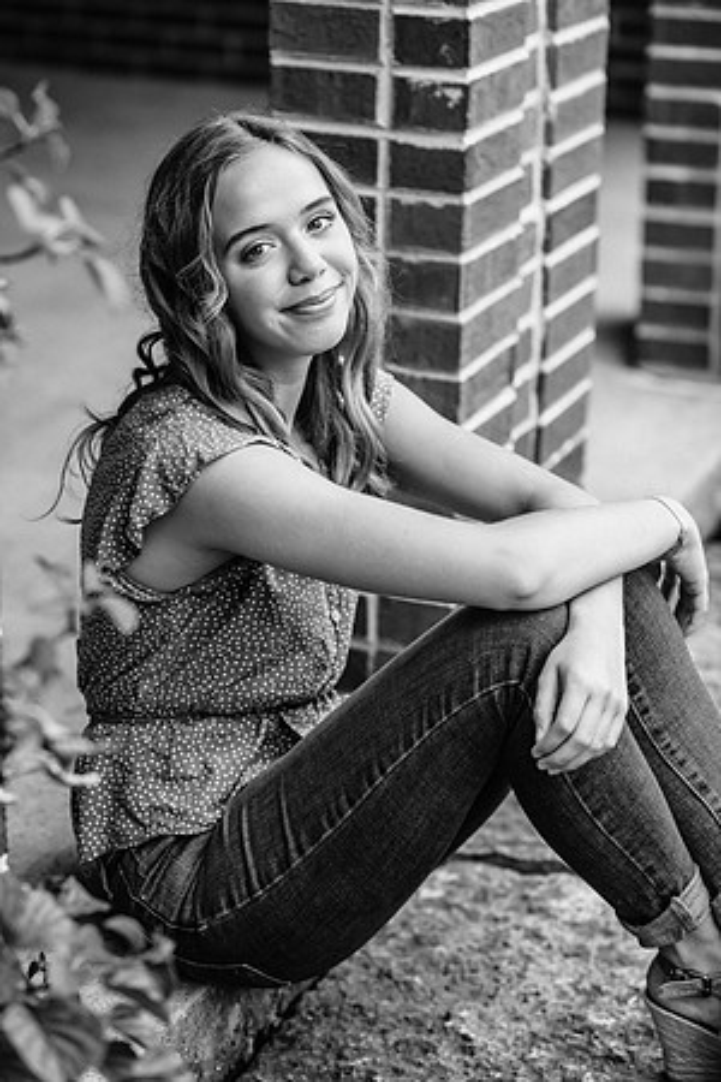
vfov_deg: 23.9
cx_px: 360
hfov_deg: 16.1
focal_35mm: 85
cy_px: 541
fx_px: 2553
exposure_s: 1/500
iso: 320
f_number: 2.8
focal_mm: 85
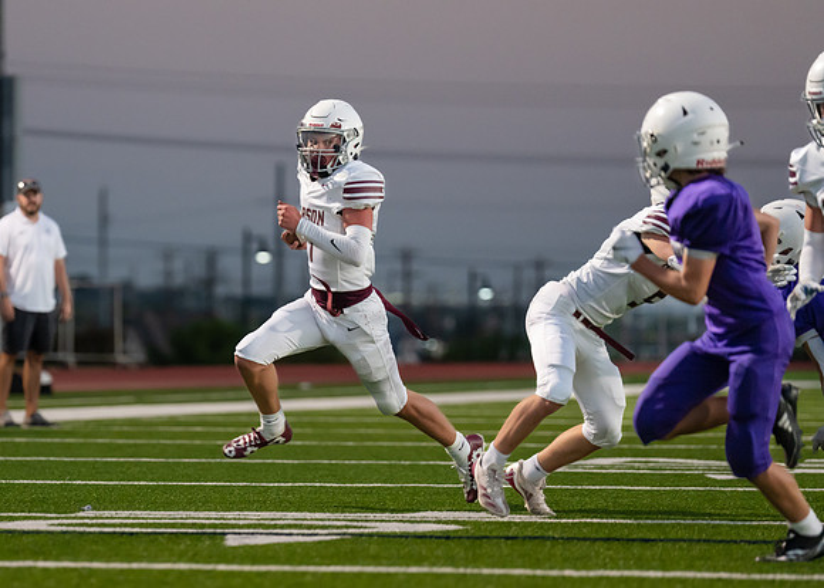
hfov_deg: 8.6
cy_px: 342
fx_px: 5473
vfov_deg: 6.2
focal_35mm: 234
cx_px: 239
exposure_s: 1/1250
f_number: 2.8
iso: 3200
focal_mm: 162
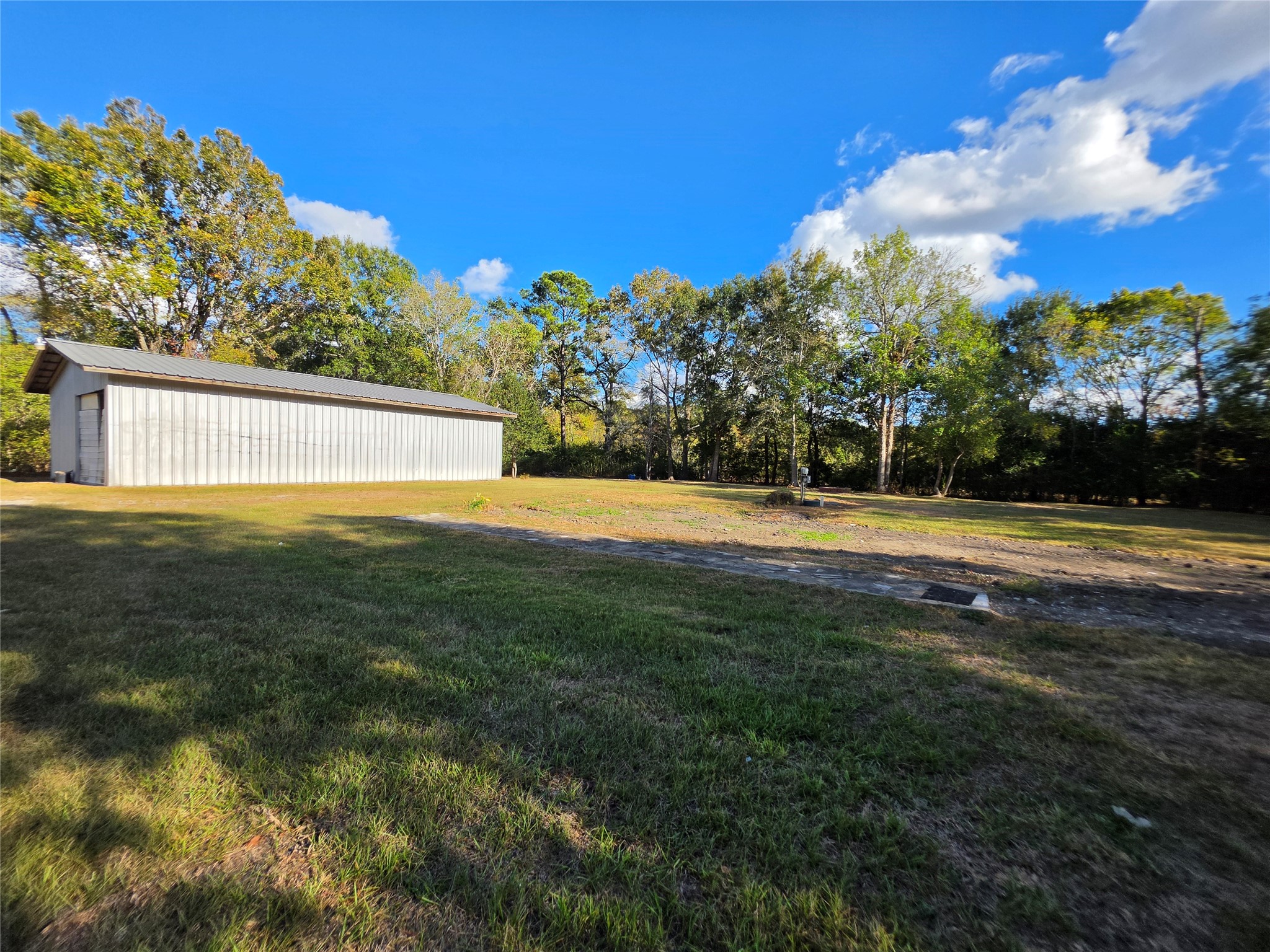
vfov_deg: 89.9
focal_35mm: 13
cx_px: 635
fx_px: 477
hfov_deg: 106.2
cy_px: 476
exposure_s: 1/1505
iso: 32
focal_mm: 2.2
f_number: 1.9
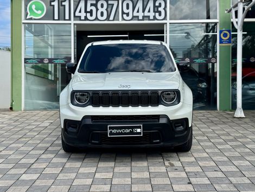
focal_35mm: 48
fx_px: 354
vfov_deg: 30.3
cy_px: 96
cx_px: 128
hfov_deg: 39.6
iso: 64
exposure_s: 1/4608
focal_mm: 6.76
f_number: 1.78
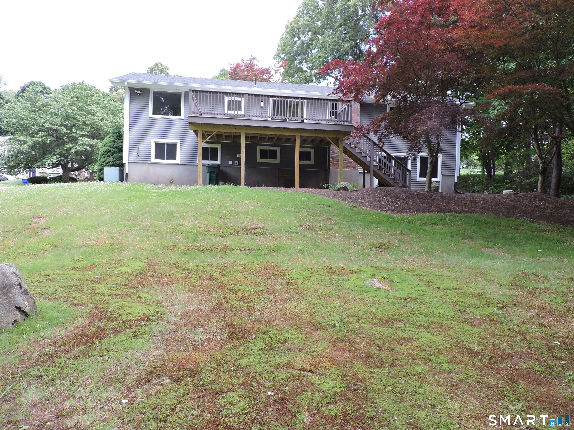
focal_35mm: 24
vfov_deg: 56.8
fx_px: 398
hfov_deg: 71.6
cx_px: 287
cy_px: 215
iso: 100
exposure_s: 1/160
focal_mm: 4.3
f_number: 3
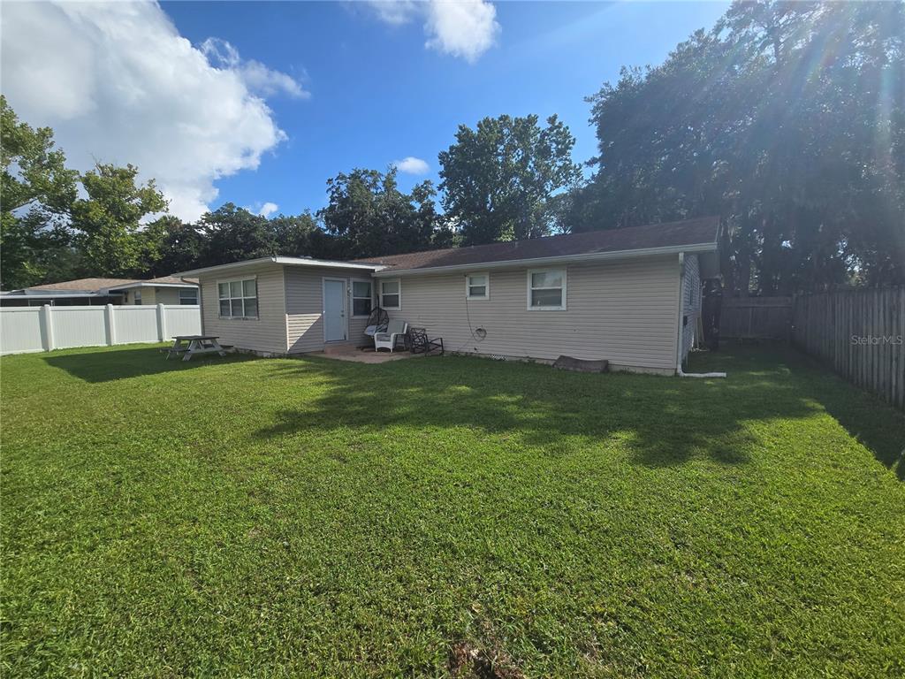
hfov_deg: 106.2
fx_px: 340
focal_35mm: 13
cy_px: 340
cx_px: 452
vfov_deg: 89.9
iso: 50
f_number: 2.2
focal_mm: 2.2
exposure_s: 1/2586
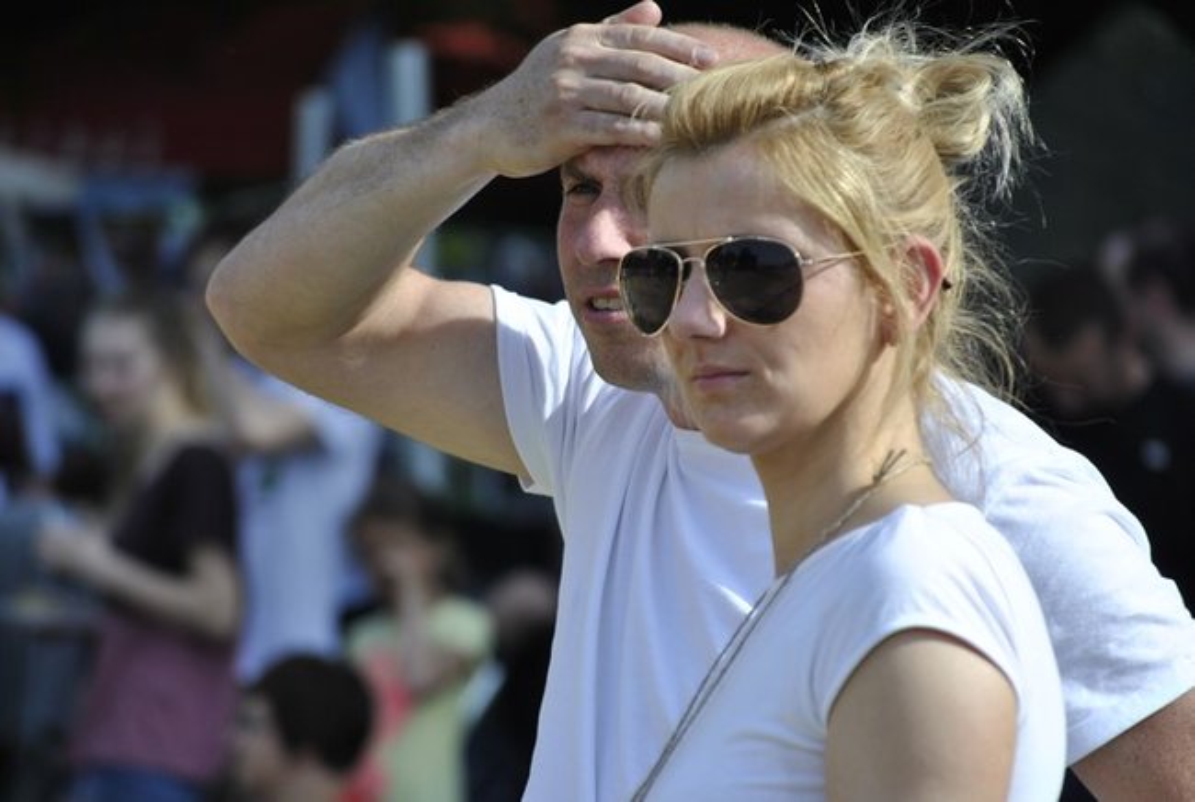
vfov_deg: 4.6
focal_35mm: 300
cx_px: 598
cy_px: 401
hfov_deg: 6.9
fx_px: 9976
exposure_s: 1/800
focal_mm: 200
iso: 200
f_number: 5.6
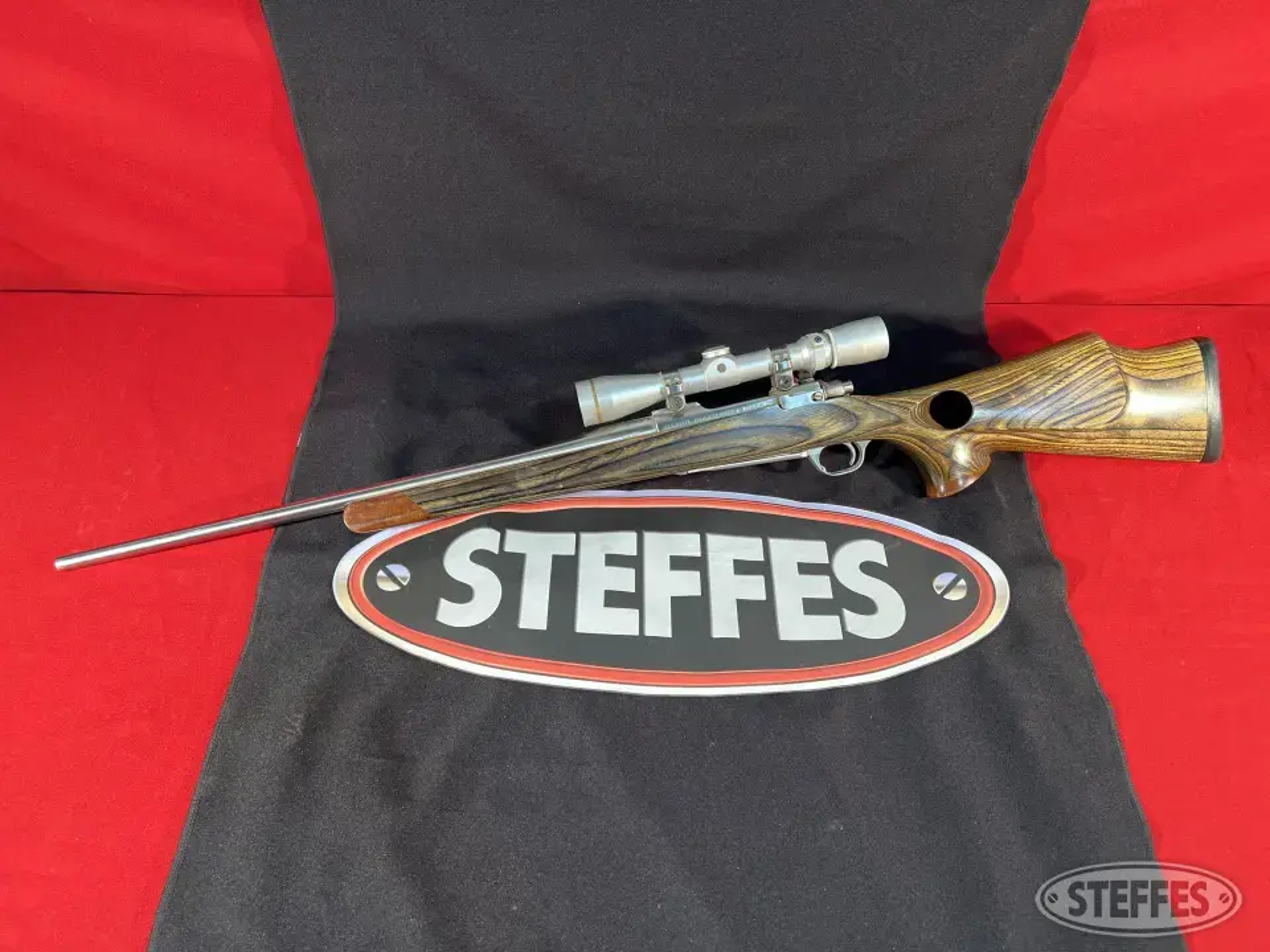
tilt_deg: -51.0
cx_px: 635
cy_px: 476
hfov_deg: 67.3
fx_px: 954
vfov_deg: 53.1
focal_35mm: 26
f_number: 1.5
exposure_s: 1/120
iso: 100
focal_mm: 5.7
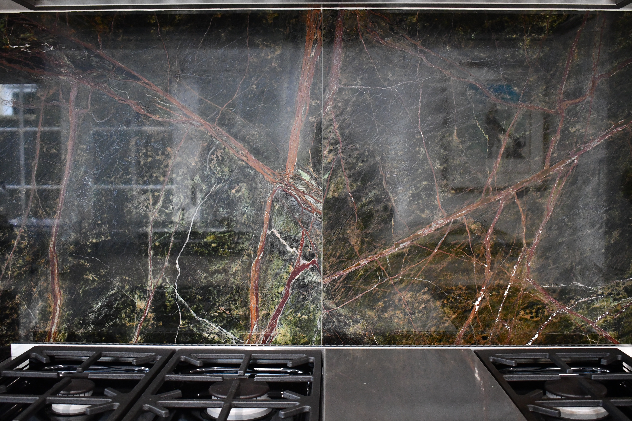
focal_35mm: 40
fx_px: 702
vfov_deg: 33.4
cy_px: 210
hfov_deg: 48.5
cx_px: 316
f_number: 4
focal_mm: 27
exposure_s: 1/80
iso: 3200
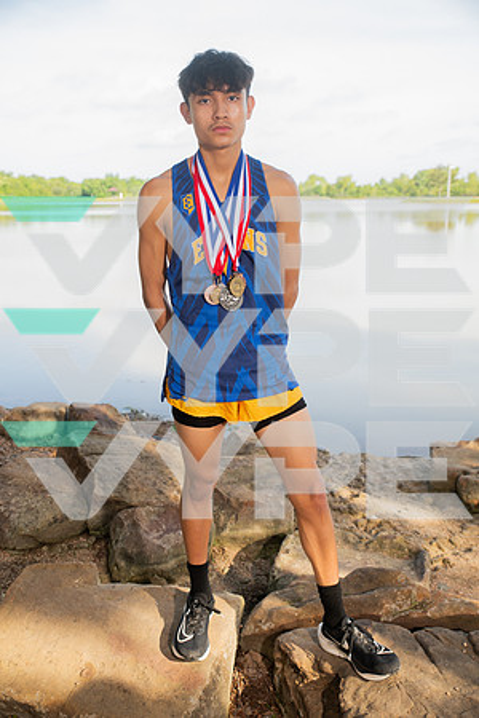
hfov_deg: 37.9
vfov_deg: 54.4
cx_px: 240
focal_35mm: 35
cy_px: 359
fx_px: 698
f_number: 4.5
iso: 250
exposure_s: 1/400
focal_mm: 35
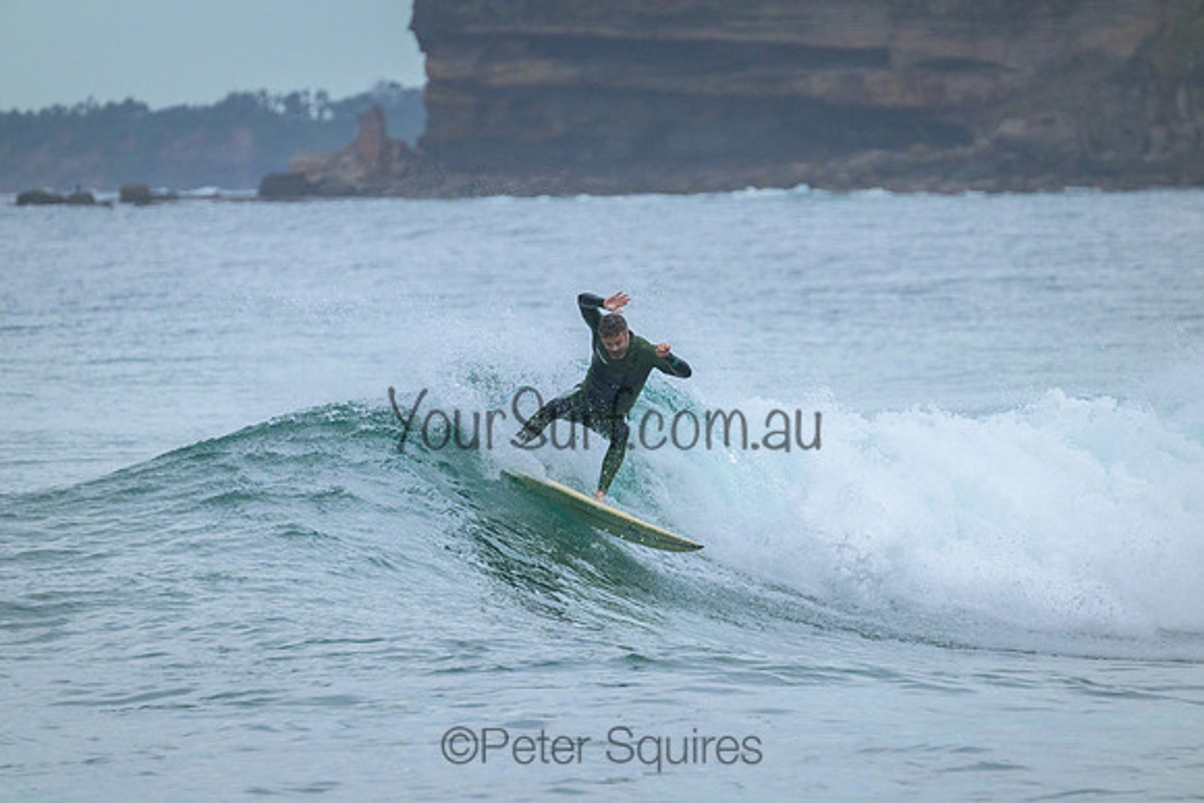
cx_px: 602
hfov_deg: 3.3
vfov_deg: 2.2
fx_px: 20739
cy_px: 402
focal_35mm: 620
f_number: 11
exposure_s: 1/1250
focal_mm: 620
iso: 3200
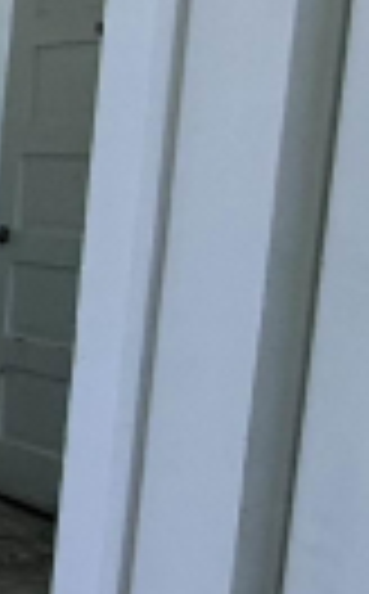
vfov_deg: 27.5
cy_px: 261
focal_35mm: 75
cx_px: -1091
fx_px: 1212
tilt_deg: -5.6
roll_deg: +0.5
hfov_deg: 8.3
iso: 80
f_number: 2.2
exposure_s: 1/99
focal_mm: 2.22
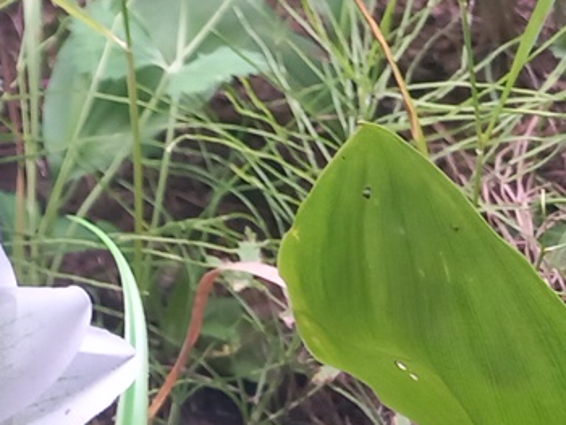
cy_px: -375
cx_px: -336
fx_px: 1816
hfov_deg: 15.9
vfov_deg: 12.1
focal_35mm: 111
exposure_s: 1/101
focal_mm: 4
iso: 87
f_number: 1.8
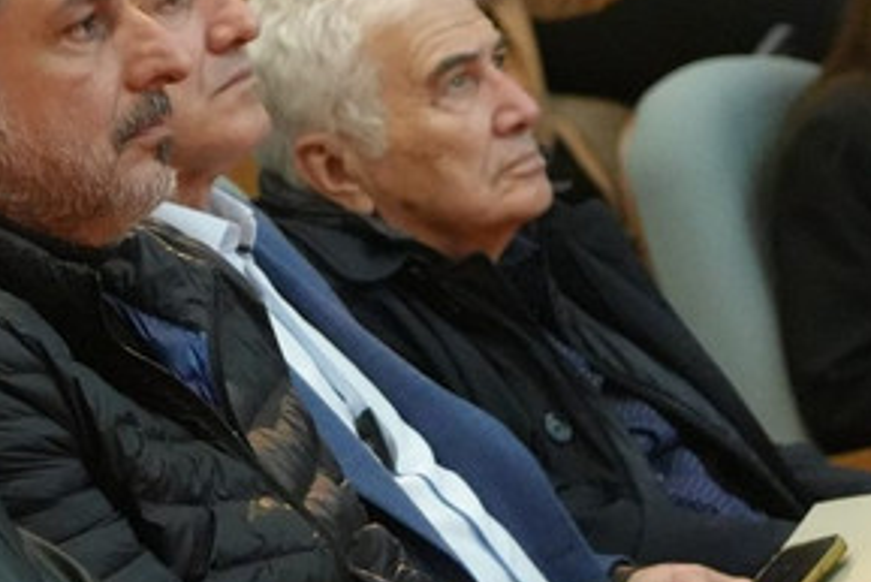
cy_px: 451
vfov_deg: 4.0
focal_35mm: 348
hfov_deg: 5.9
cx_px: 310
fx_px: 8423
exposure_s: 1/125
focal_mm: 105
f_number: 4
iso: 12800
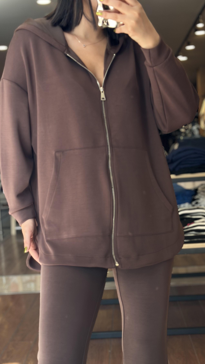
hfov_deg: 20.4
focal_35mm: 59
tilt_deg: -36.4
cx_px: 97
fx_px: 570
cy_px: 195
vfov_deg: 35.4
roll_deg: +6.1
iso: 80
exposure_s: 1/233
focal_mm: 6.86
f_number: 1.78
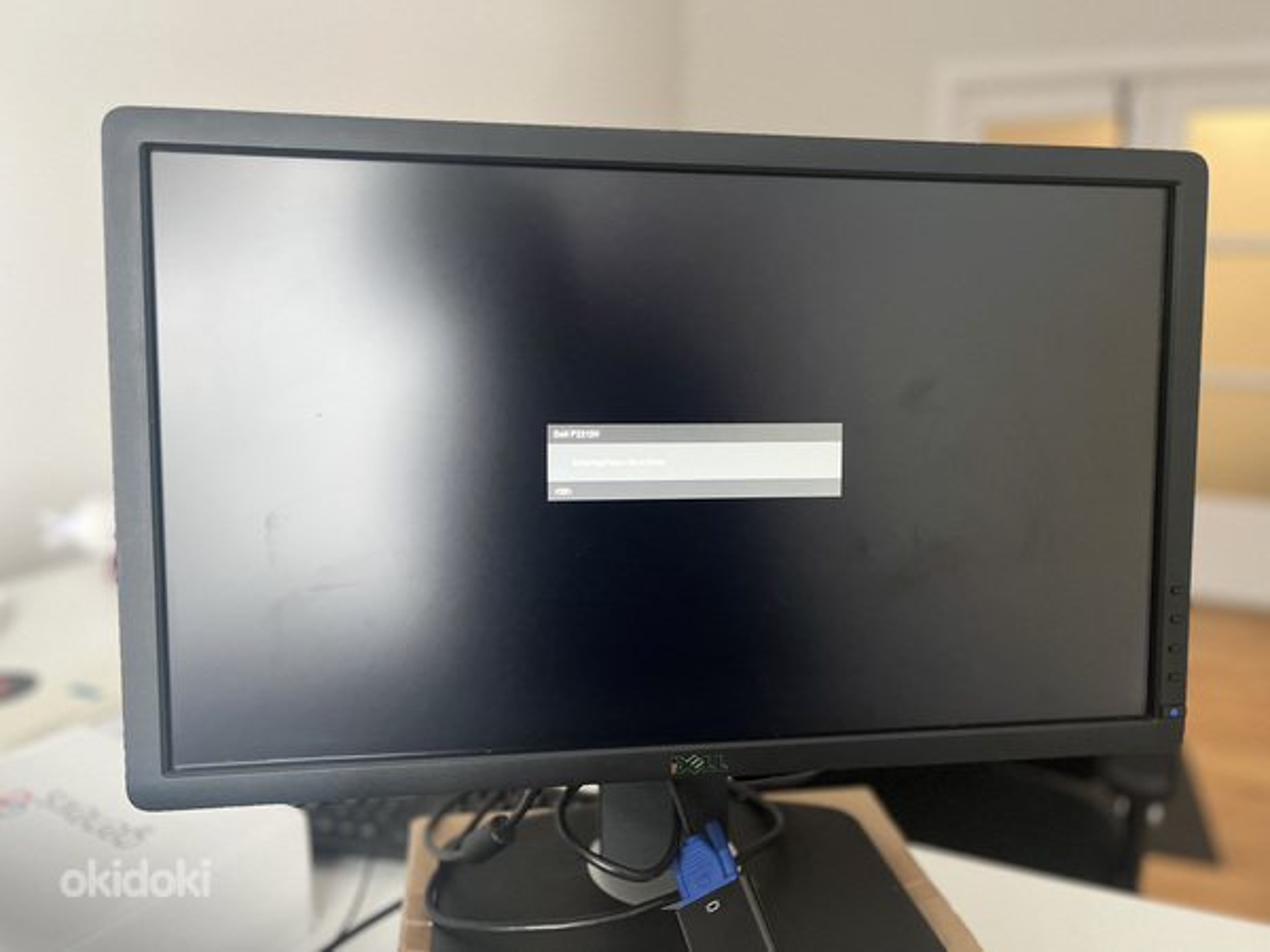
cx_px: 635
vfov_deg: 53.1
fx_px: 954
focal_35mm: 26
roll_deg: -0.6
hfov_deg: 67.3
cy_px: 476
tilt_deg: -10.3
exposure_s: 1/46
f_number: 1.6
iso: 500
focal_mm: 5.1
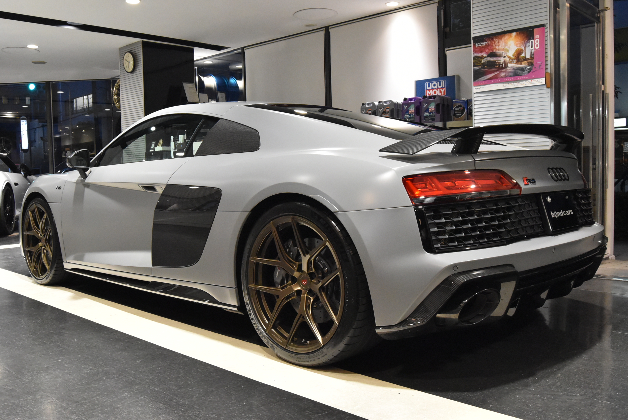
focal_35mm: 33
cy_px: 210
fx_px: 576
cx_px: 314
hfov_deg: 57.2
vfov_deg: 40.0
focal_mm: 22
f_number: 8
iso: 4500
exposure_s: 1/30
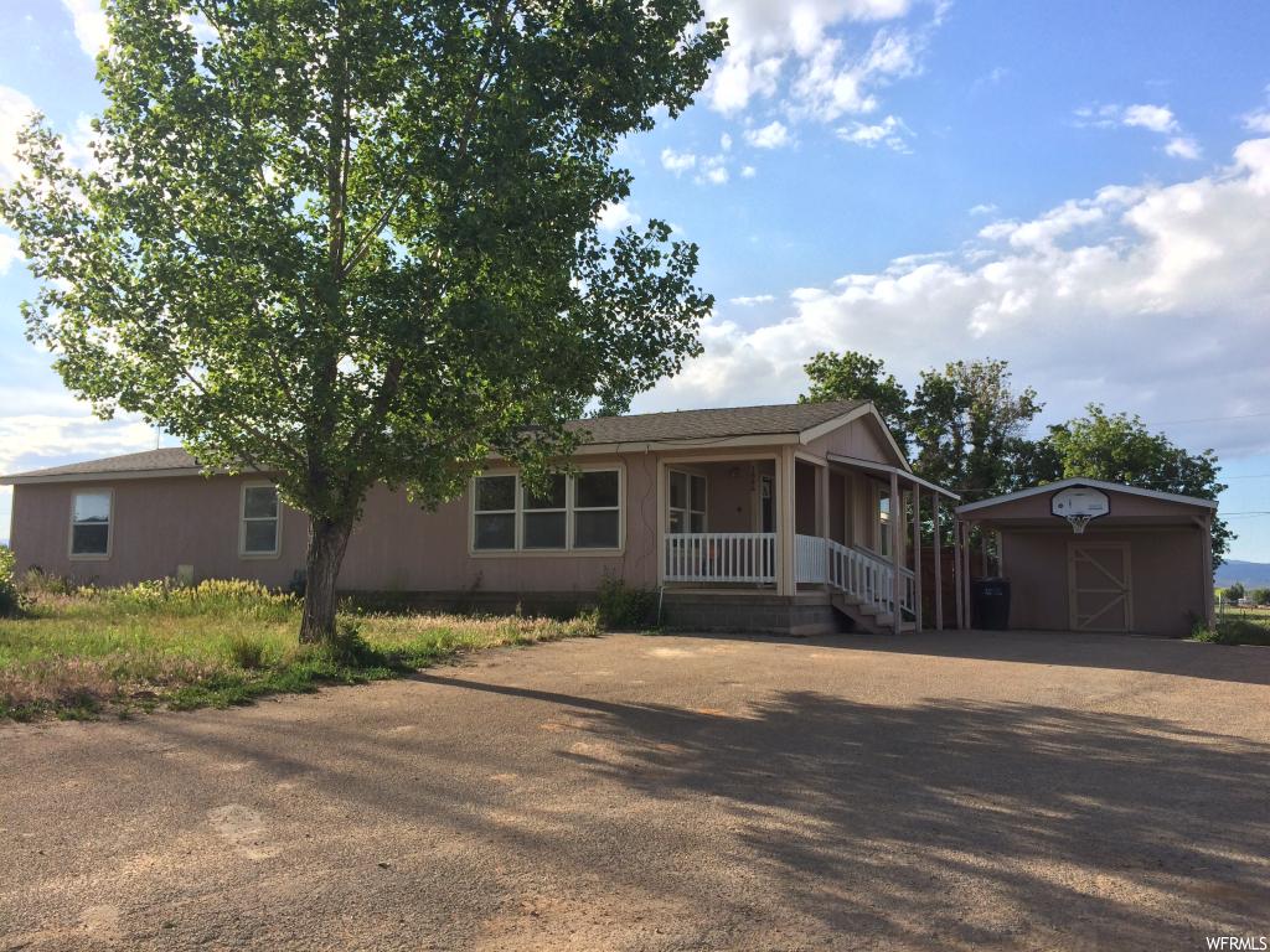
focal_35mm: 29
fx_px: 1064
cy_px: 476
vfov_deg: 48.2
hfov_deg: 61.7
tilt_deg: +5.2
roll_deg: -1.0
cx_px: 635
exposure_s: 1/1368
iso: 32
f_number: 2.2
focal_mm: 4.15
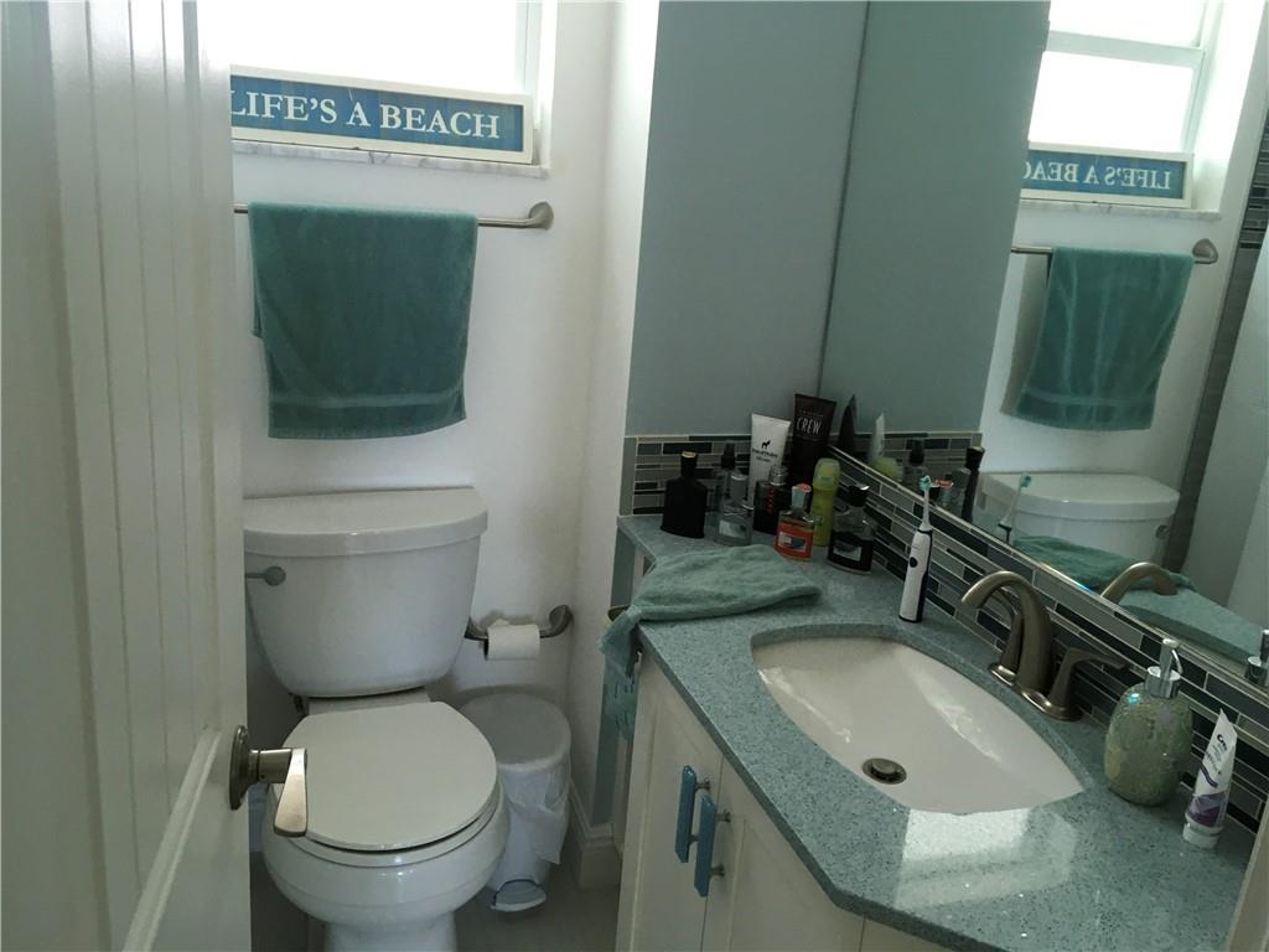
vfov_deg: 48.2
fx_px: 1063
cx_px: 634
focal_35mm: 29
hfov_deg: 61.7
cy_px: 476
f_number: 2.2
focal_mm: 4.15
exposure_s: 1/30
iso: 64
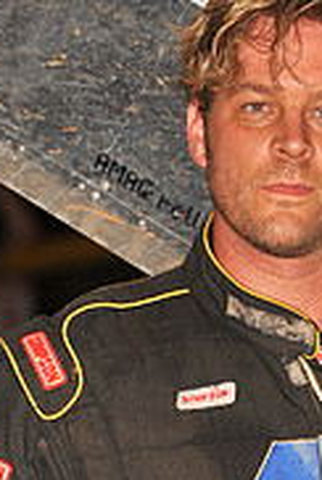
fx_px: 4785
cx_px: 272
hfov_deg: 3.9
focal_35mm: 358
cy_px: 467
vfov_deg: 5.7
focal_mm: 145
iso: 500
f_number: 6.3
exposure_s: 1/320
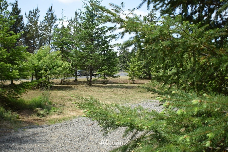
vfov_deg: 33.0
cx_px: 114
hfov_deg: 47.9
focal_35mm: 40
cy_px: 76
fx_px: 256
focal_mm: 27
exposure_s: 1/1250
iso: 400
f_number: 5.6
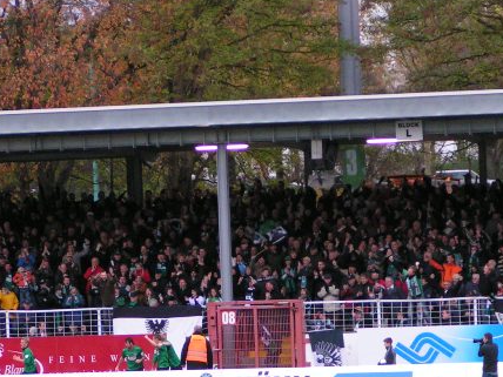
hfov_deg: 7.8
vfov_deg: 5.8
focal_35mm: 254
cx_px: 274
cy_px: 250
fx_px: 3691
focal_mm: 20.9
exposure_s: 1/160
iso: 200
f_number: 3.5
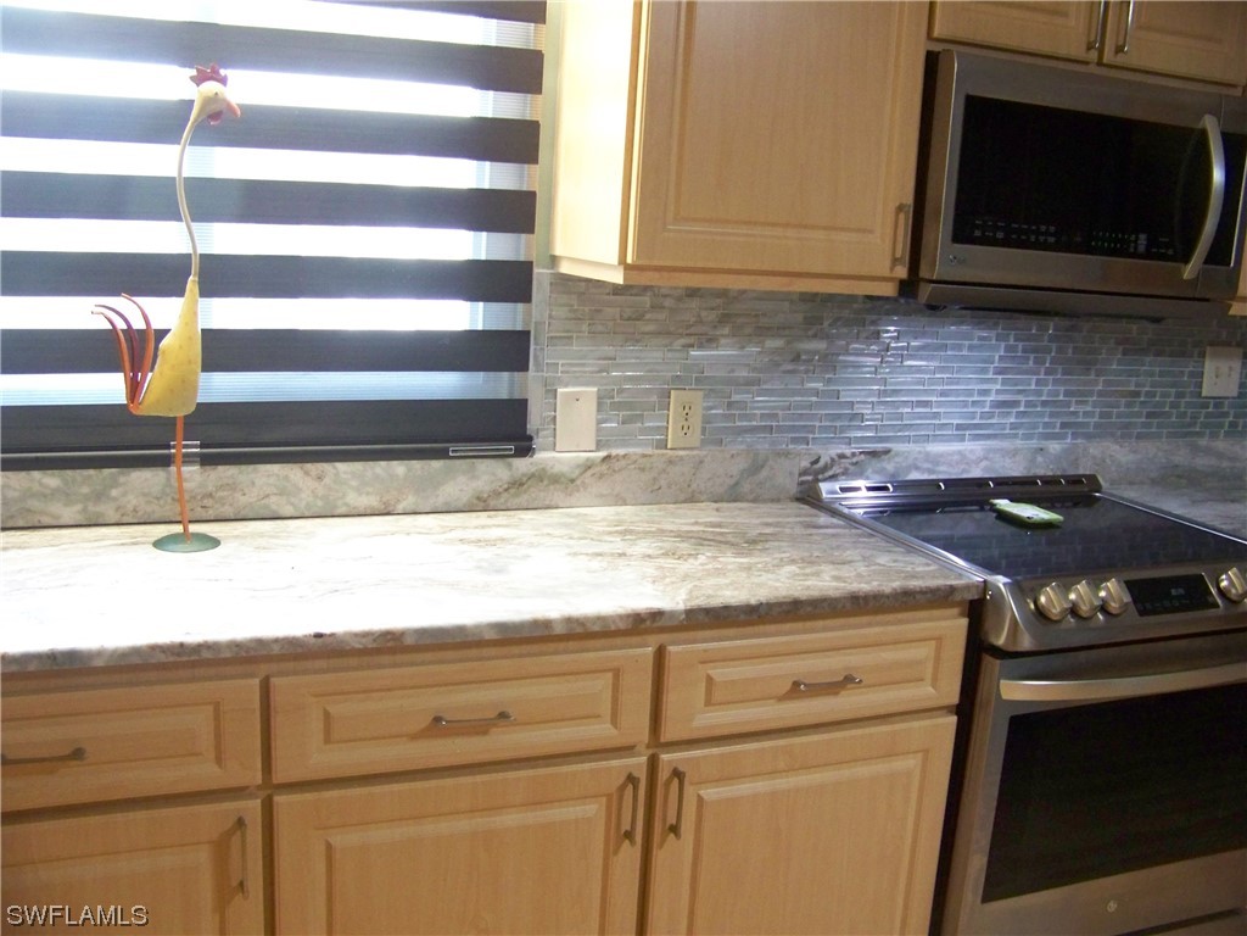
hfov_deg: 51.4
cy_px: 468
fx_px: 1297
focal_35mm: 36
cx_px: 624
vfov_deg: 39.7
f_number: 2.8
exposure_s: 1/30
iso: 320
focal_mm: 5.85
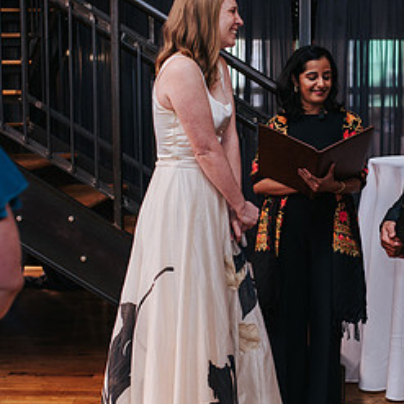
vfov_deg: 23.1
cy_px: 198
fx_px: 990
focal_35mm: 75
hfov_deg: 22.9
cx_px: 289
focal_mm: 35
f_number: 3.2
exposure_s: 1/200
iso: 800
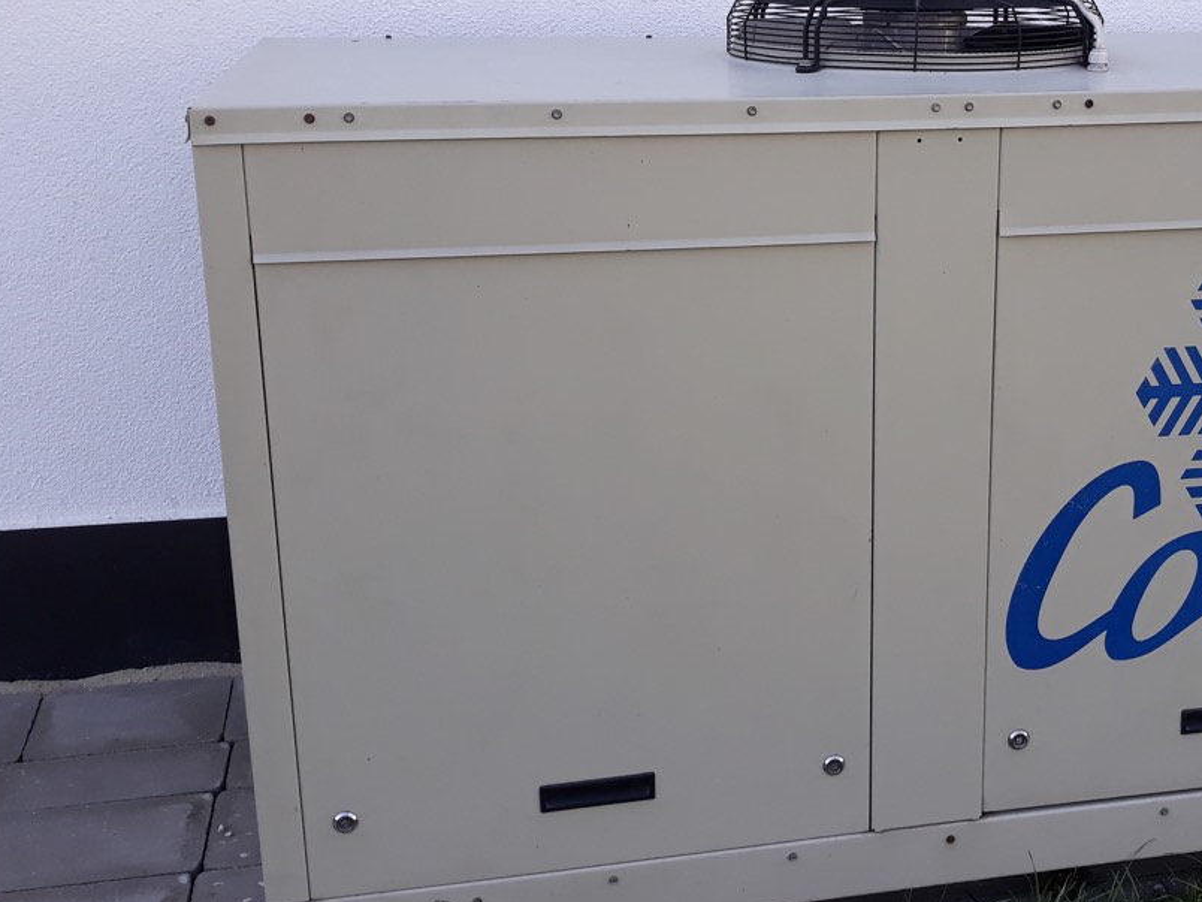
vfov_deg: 30.8
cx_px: 861
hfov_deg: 39.6
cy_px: 353
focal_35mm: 47
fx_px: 1632
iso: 40
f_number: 1.7
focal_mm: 3.71
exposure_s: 1/772
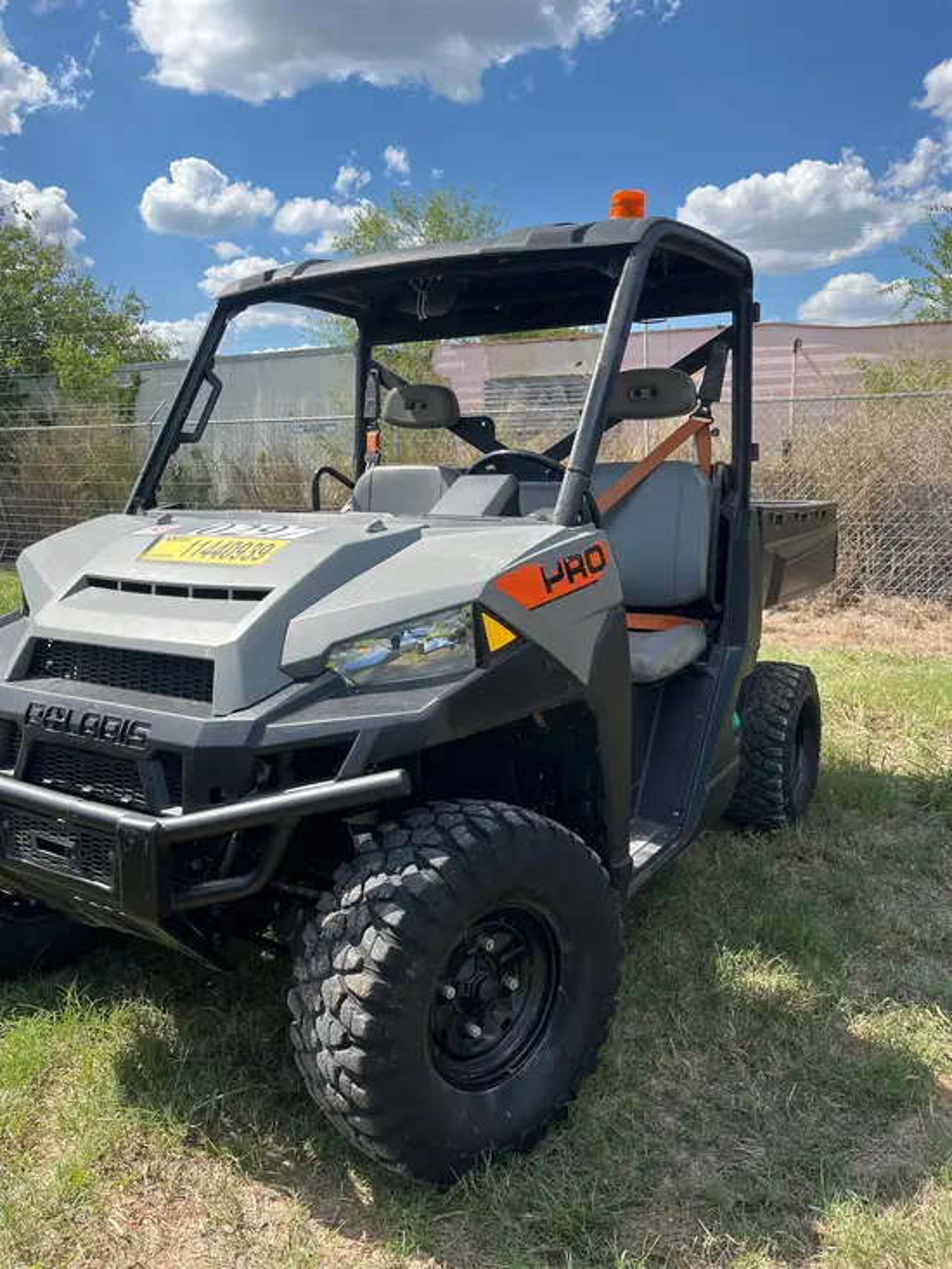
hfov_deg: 53.1
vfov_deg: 67.3
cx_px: 476
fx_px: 953
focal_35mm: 26
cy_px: 634
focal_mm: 5.1
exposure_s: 1/2137
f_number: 1.6
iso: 50
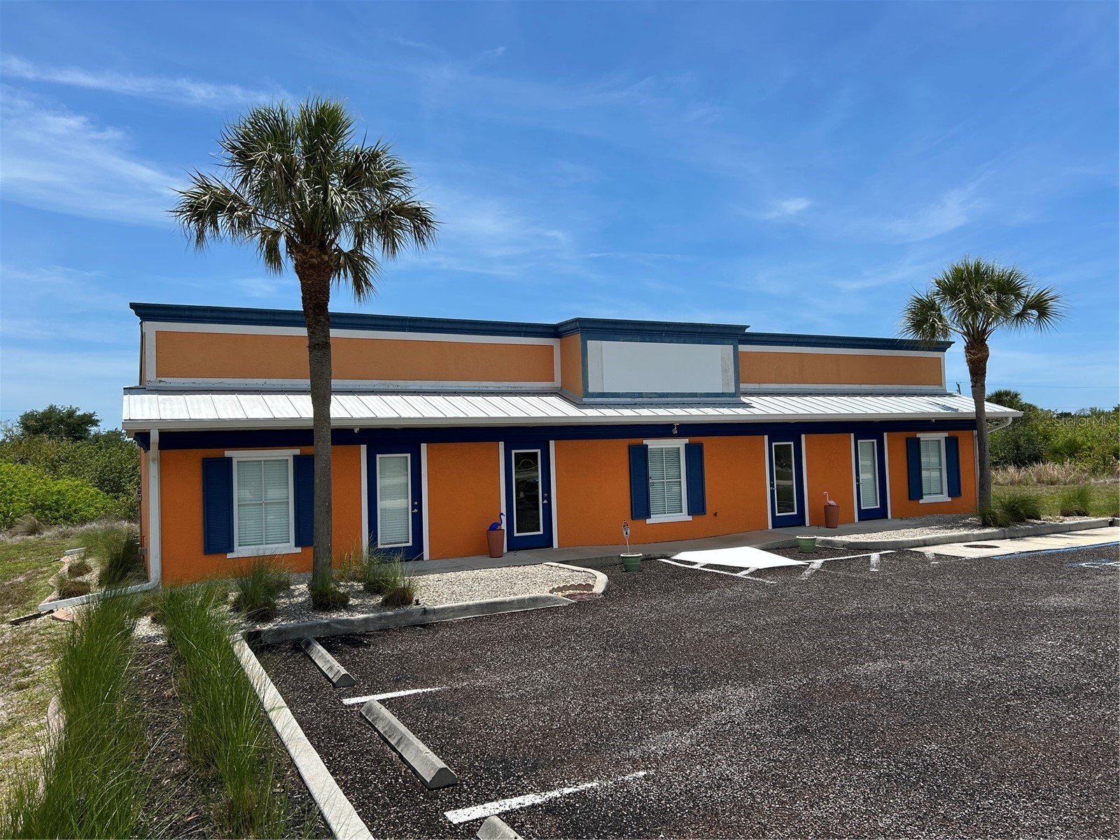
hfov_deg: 67.3
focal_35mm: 26
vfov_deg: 53.1
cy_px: 420
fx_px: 841
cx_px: 560
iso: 50
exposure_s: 1/4630
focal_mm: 5.7
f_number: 1.5
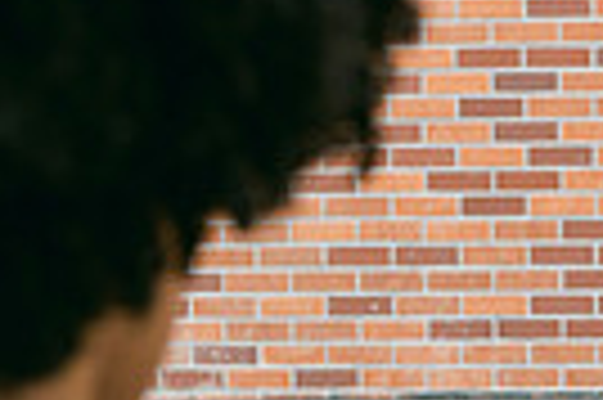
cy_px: 476
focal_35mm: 151
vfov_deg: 9.0
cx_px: 680
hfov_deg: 13.3
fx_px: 2526
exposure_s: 1/125
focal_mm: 35
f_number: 4
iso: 180
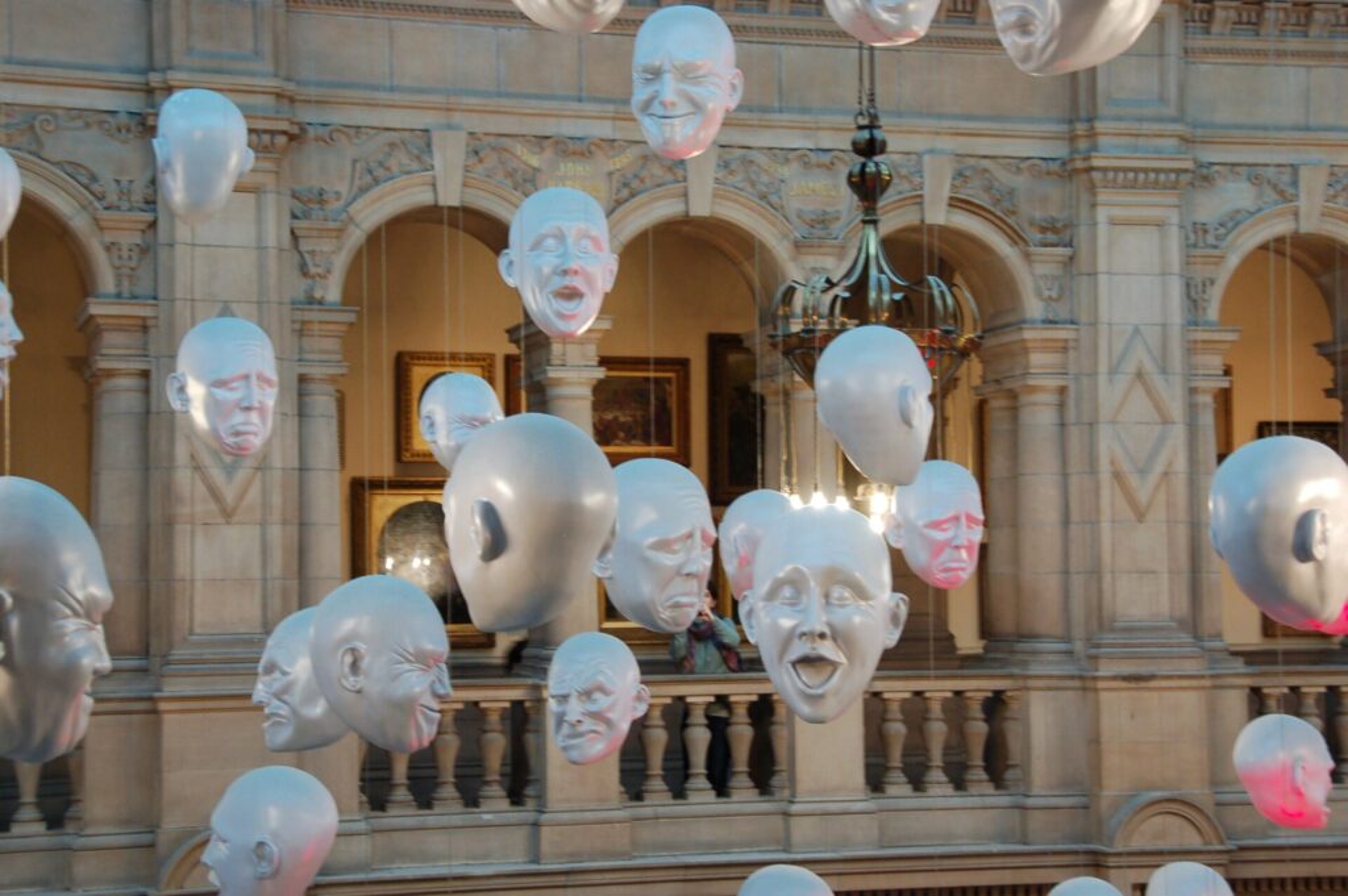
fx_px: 2245
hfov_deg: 33.4
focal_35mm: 60
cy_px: 448
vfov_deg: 22.6
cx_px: 674
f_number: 6.3
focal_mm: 40
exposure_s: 1/20
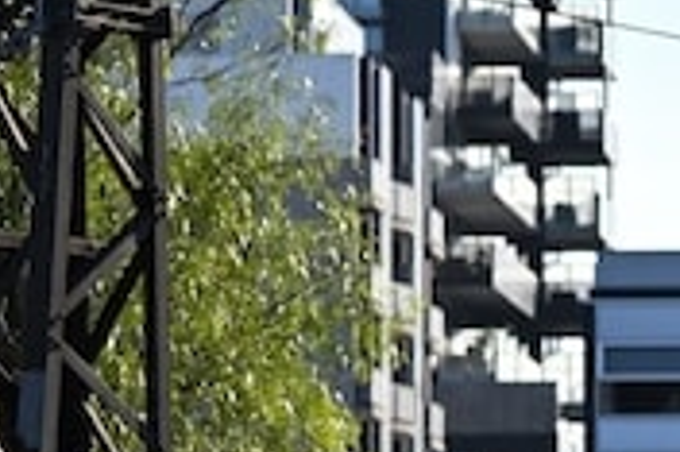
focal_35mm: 512
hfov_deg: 3.9
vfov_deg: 2.7
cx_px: 1986
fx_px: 9662
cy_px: 139
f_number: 2.8
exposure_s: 1/3200
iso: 220
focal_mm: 75
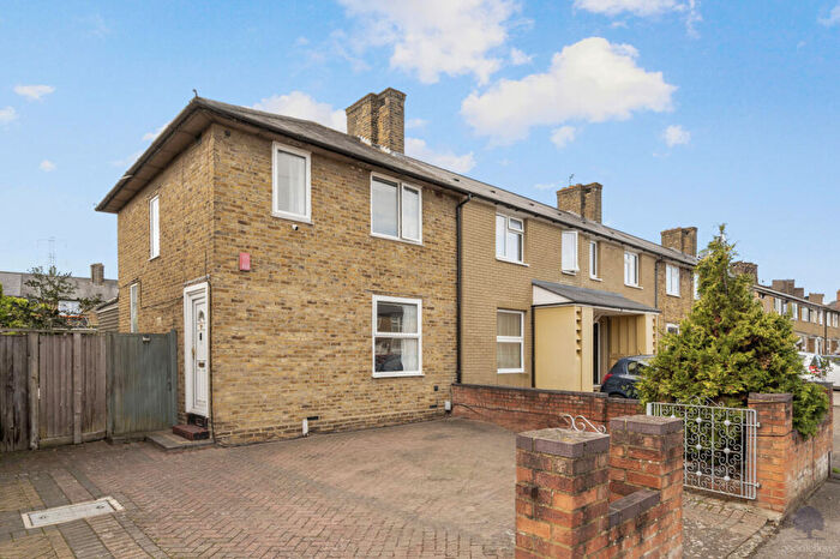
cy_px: 280
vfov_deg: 67.3
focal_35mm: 18
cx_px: 420
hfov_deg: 90.0
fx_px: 420
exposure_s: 1/100
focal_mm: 18
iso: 200
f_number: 8
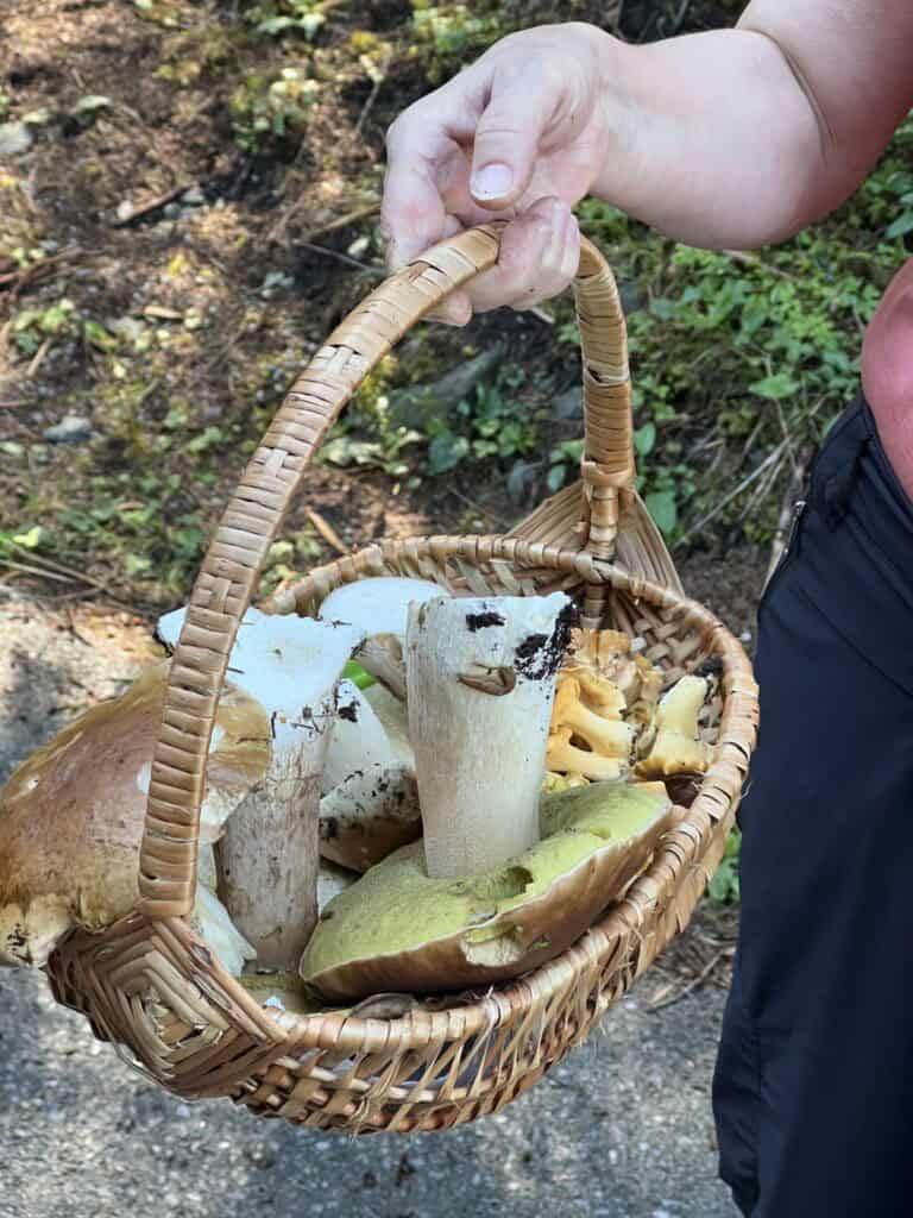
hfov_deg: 19.1
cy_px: 609
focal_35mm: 77
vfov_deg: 25.3
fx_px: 2708
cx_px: 456
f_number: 2.8
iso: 200
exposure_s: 1/74
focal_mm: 9
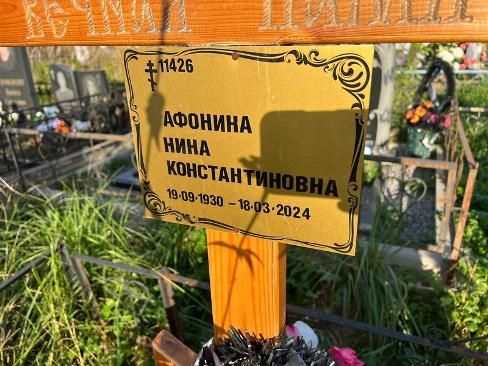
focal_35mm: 26
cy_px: 183
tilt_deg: -22.6
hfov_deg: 67.3
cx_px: 244
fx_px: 367
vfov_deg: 53.1
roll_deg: +4.0
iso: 50
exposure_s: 1/1553
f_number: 1.5
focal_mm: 5.7
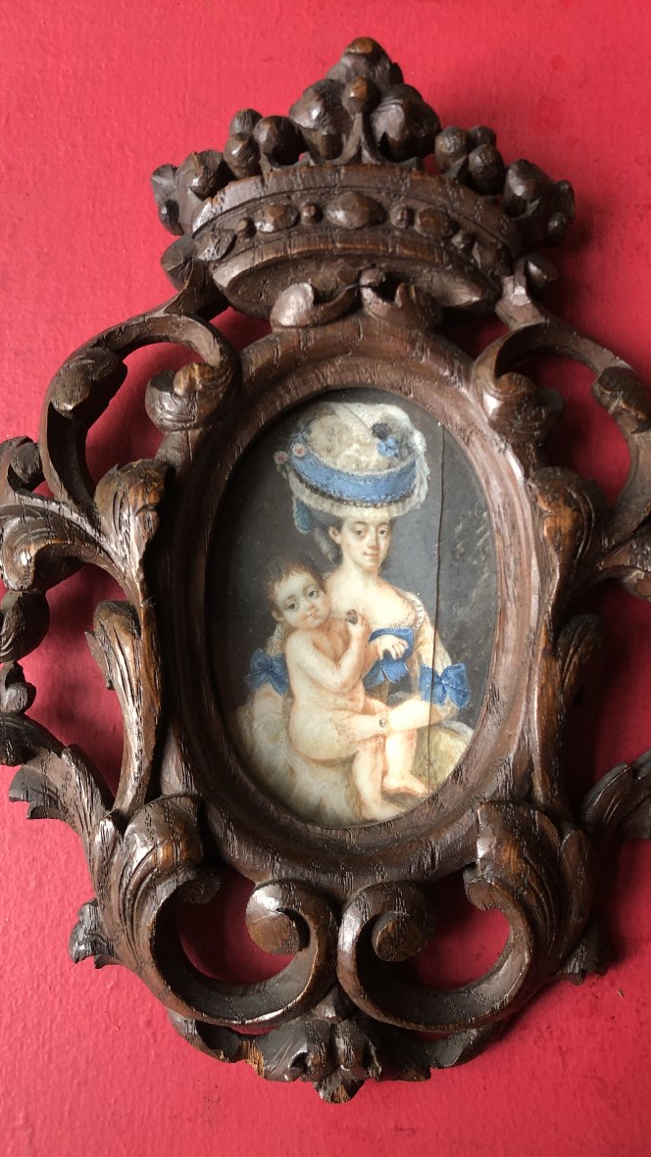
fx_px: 952
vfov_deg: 62.6
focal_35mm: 31
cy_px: 582
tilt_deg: -83.2
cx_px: 354
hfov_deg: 37.7
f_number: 1.8
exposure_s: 1/20
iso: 40
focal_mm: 4
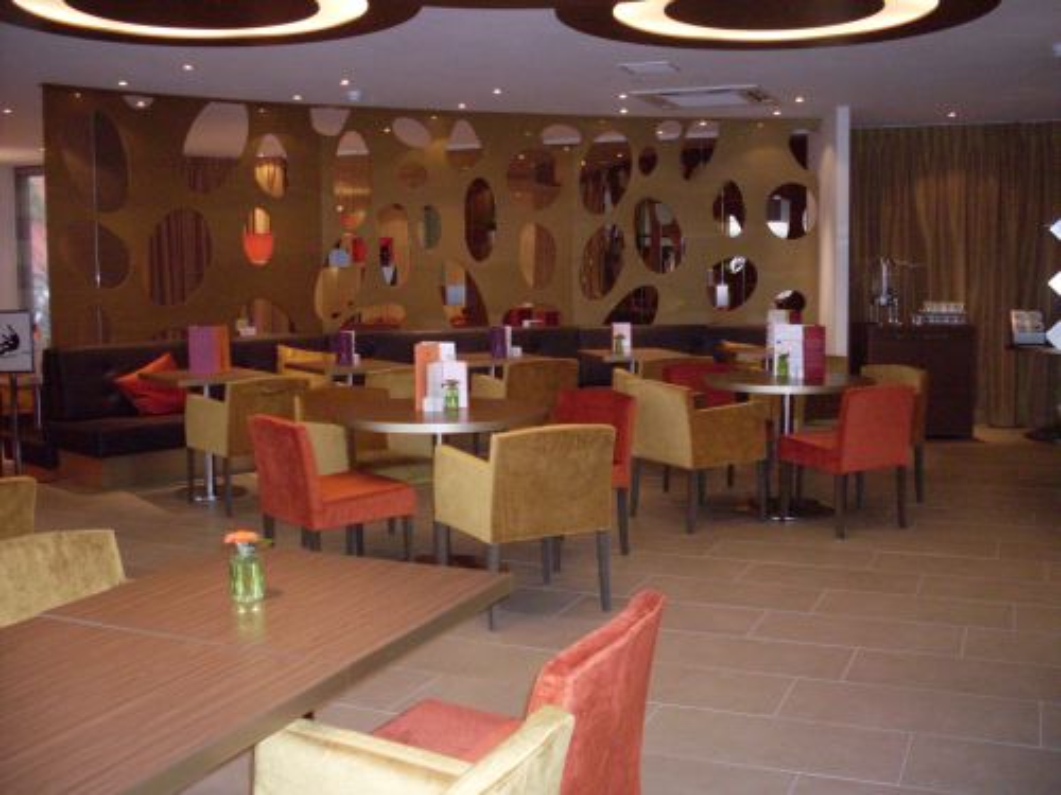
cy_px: 398
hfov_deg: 49.0
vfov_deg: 37.7
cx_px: 530
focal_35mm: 38
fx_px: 1165
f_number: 2.8
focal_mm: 6.3
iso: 240
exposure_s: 1/45
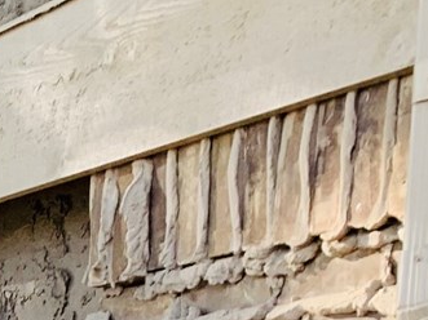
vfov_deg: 8.3
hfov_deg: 10.3
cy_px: 815
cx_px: -659
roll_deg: -1.2
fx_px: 1990
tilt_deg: -6.3
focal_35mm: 161
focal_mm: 4.25
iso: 50
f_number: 1.8
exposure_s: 1/121
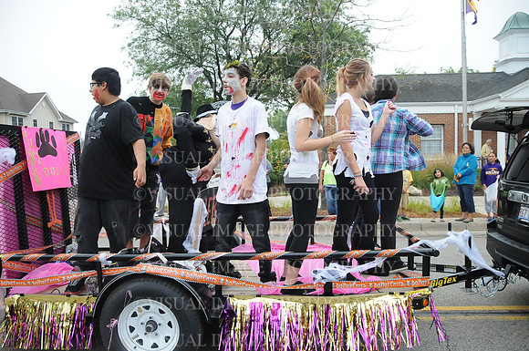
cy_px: 176
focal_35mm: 27
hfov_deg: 67.5
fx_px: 396
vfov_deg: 47.8
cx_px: 264
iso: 1250
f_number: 3.5
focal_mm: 18
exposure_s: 1/1000
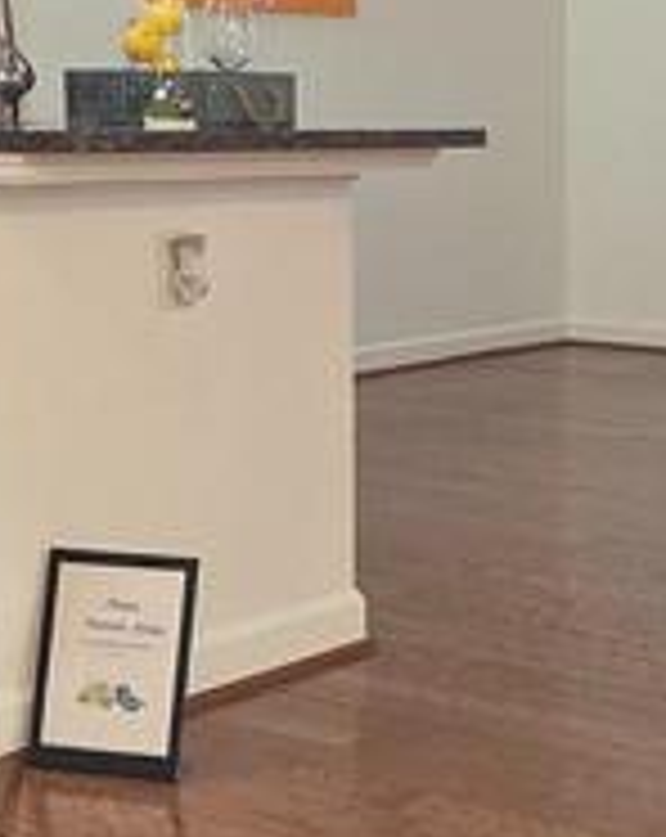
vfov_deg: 27.2
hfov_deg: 21.3
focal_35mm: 70
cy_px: 450
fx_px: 1730
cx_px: 612
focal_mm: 2.2
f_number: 2.2
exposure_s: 1/60
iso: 200
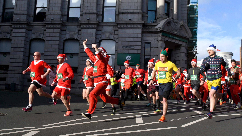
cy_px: 76
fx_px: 244
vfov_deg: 31.2
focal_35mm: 38
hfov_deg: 52.8
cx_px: 121
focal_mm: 24
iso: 1000
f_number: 13
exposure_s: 1/640
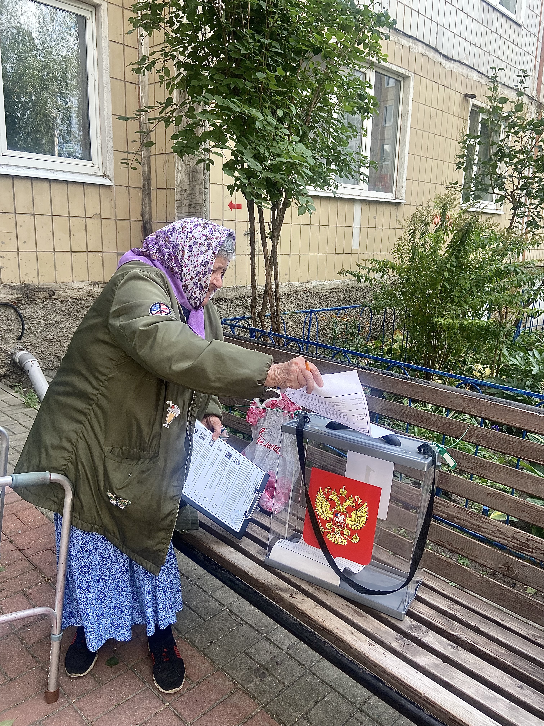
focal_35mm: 26
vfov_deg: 67.3
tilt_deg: -10.8
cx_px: 272
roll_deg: -0.6
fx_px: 545
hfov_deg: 53.1
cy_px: 363
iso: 32
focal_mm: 4.25
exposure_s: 1/260
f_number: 1.8
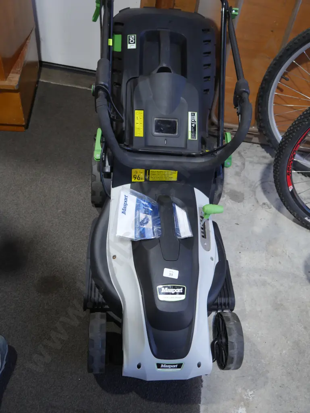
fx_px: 406
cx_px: 155
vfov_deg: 53.9
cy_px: 206
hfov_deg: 41.8
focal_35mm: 34
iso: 250
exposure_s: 1/60
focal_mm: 17
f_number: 4
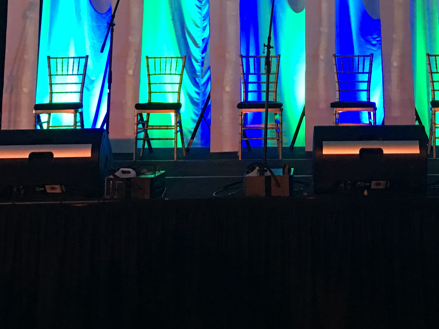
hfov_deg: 26.0
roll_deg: -0.6
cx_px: 335
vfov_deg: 19.0
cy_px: -44
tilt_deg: +6.3
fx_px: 938
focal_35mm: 74
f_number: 2.2
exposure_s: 1/10
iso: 80
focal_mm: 4.15
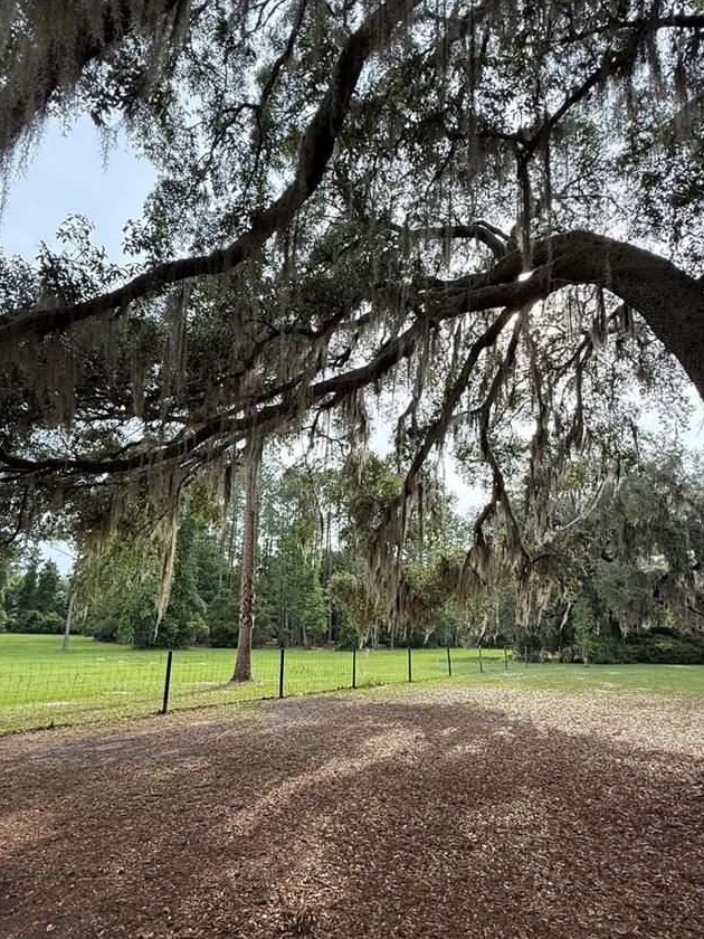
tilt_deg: +15.0
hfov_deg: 66.0
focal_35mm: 20
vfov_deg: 81.7
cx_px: 353
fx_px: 542
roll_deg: -2.8
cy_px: 494
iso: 64
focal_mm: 2.22
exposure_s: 1/574
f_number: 2.2
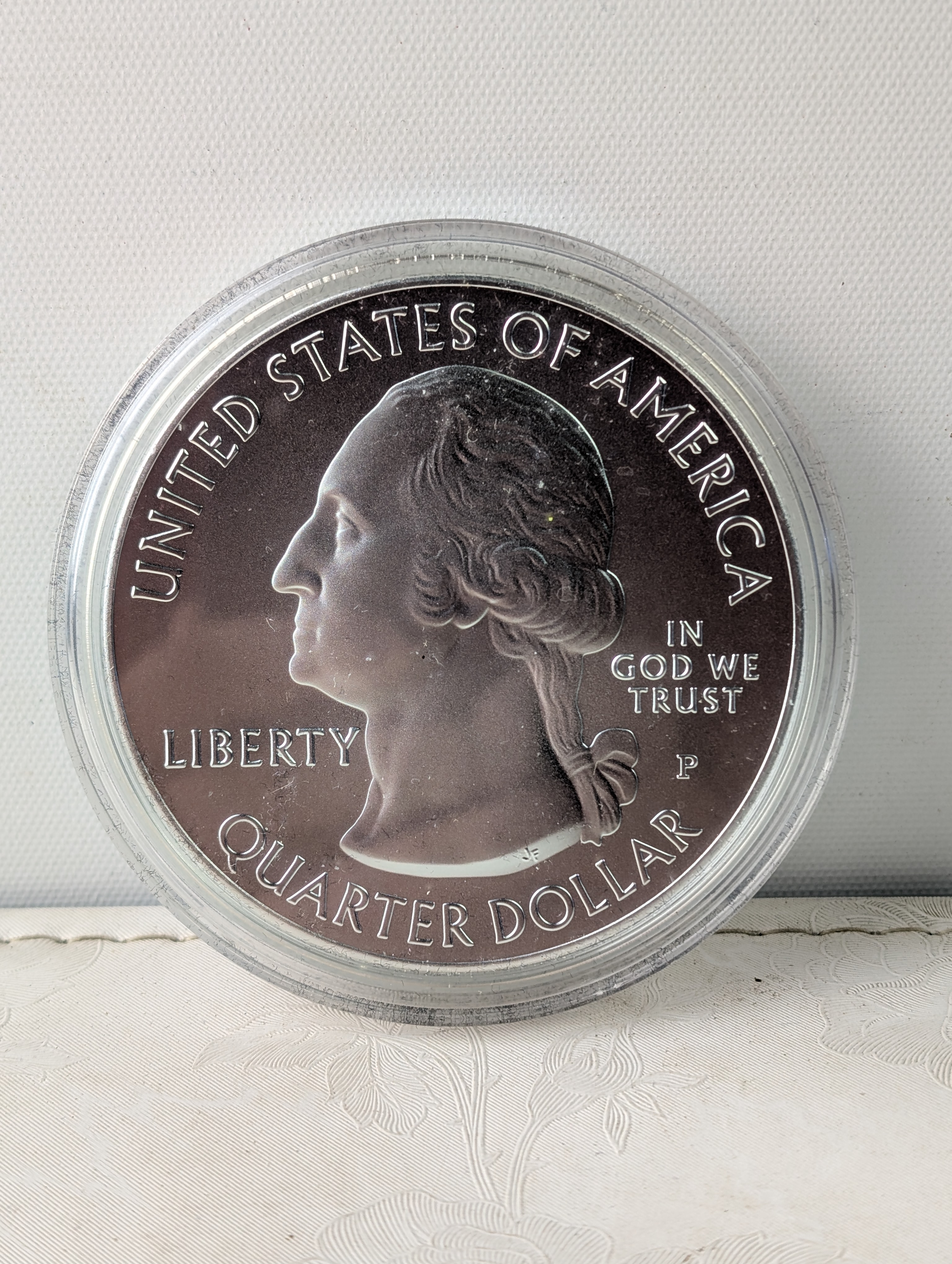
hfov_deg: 29.7
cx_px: 476
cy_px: 632
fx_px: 1792
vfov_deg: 38.9
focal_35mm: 49
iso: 20
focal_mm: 6.9
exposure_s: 1/40
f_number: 1.68
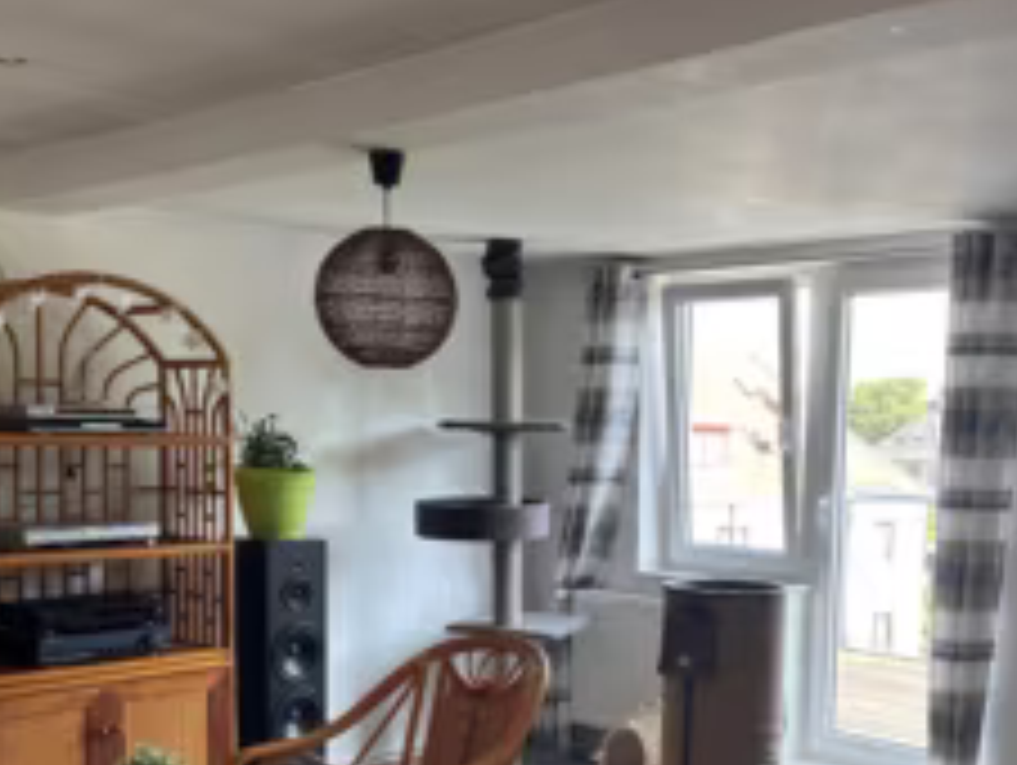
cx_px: 639
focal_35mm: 46
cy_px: 585
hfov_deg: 40.9
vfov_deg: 31.0
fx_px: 1353
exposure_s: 1/121
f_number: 1.5
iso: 50
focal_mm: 5.7
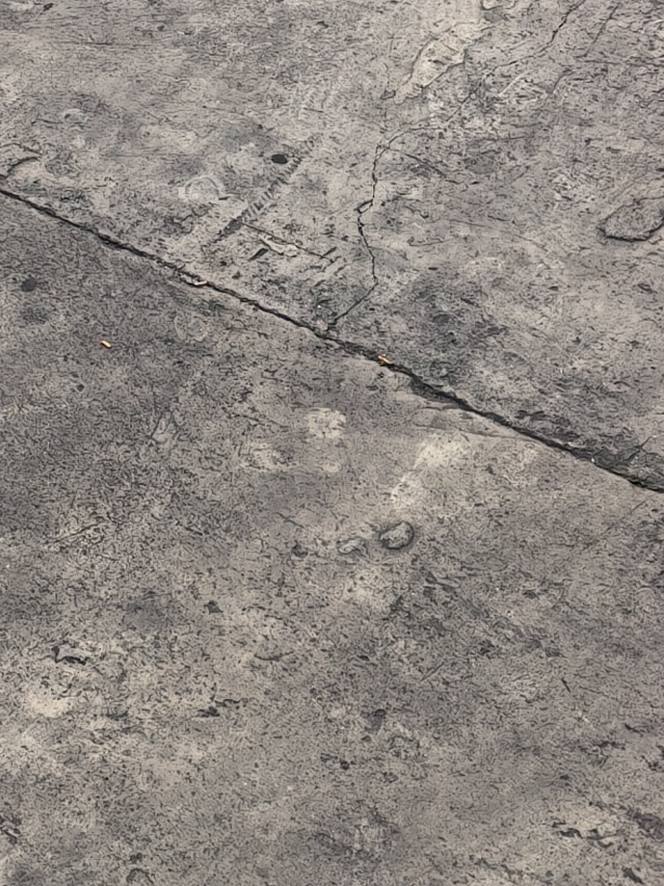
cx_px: -790
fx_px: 2737
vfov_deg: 18.0
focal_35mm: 107
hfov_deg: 11.9
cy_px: 45
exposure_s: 1/3623
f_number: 2
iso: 100
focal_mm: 8.5
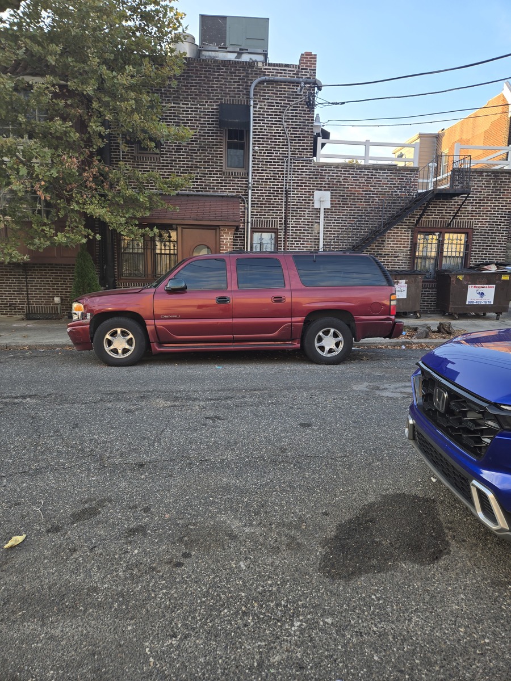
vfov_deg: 73.9
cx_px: 256
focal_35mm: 23
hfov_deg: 58.9
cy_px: 340
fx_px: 453
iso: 25
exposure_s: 1/244
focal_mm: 5.4
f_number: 1.8
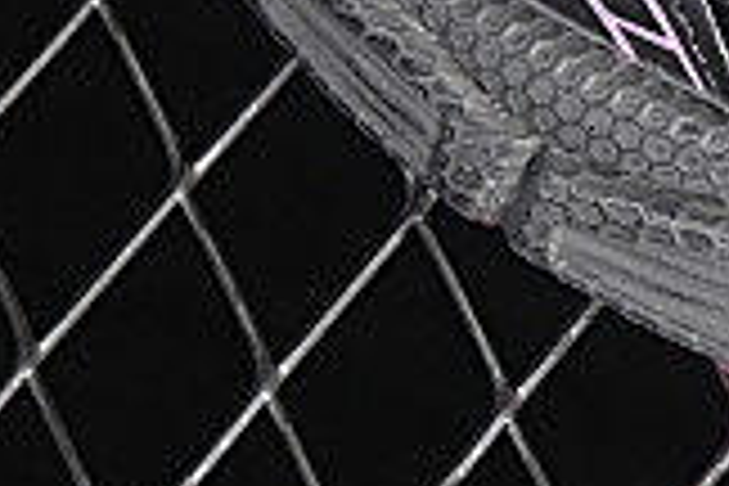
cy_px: -922
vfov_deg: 2.7
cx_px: 1944
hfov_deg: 4.0
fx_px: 10104
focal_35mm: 499
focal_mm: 50
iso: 160
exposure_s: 1/60
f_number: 6.3
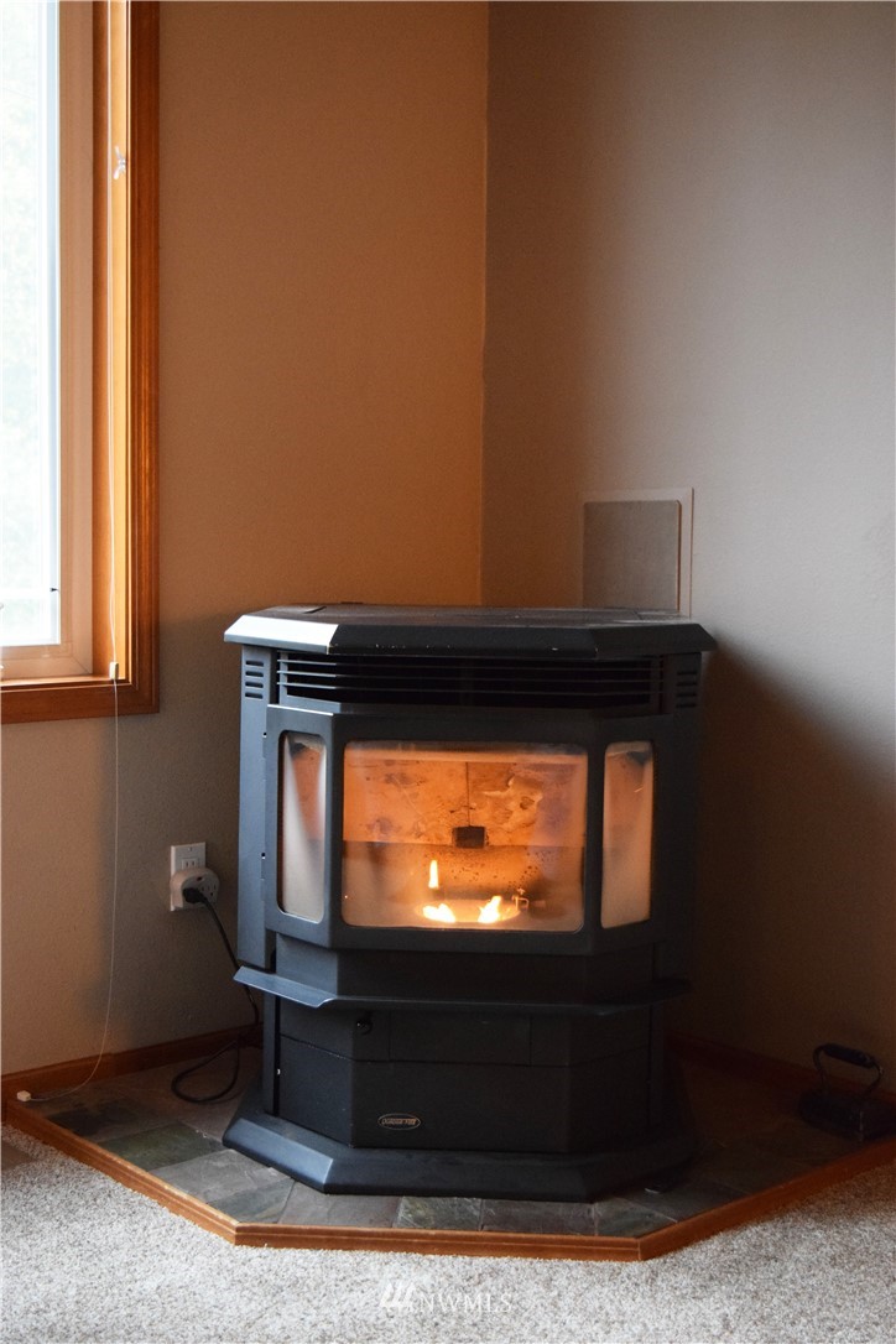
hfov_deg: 28.9
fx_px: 1736
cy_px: 672
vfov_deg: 42.3
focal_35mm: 46
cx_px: 448
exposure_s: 1/60
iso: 4000
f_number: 4.2
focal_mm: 31
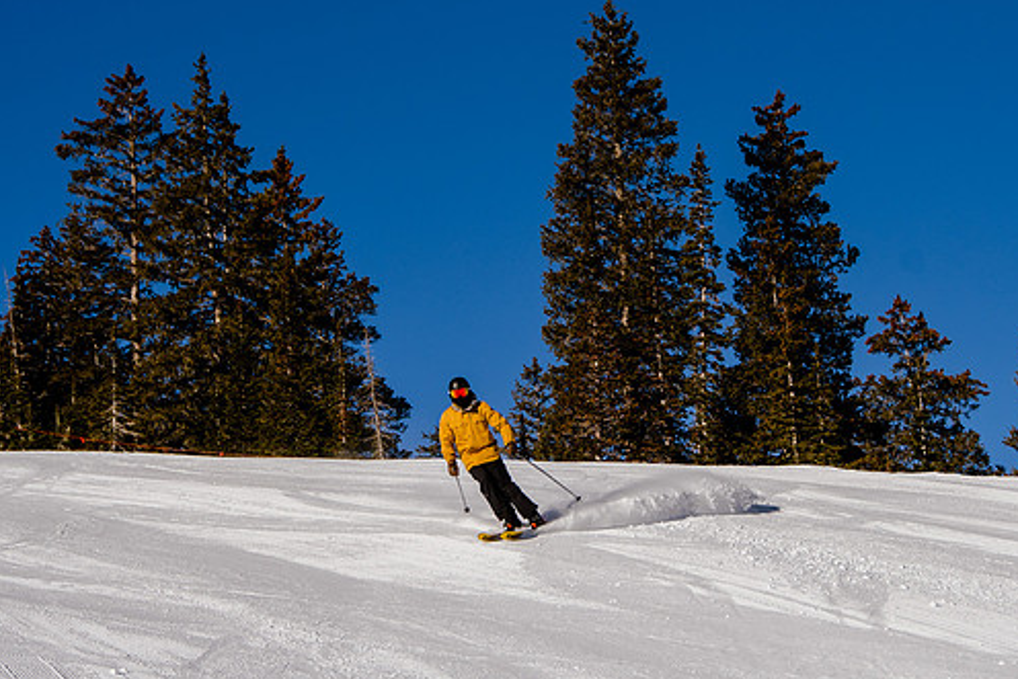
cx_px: 551
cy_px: 306
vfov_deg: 9.7
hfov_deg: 14.4
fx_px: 4016
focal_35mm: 142
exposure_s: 1/1600
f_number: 7.1
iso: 160
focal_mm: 70
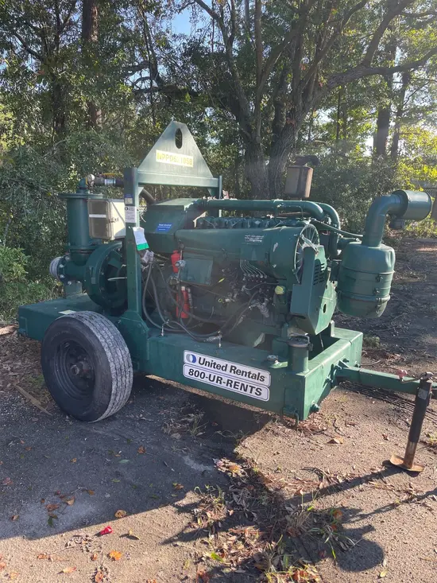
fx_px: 438
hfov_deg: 53.1
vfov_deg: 67.3
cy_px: 292
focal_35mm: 26
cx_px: 218
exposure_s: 1/329
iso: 32
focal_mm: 4.2
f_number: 1.6
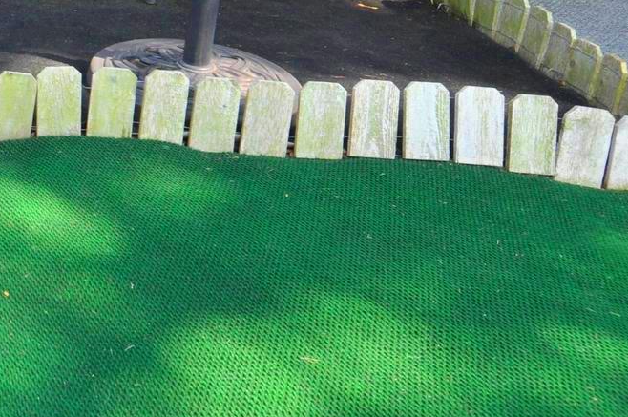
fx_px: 976
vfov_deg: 23.3
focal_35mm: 56
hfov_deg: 29.0
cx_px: -190
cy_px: 21
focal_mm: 12
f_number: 5.6
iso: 280
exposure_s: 1/125
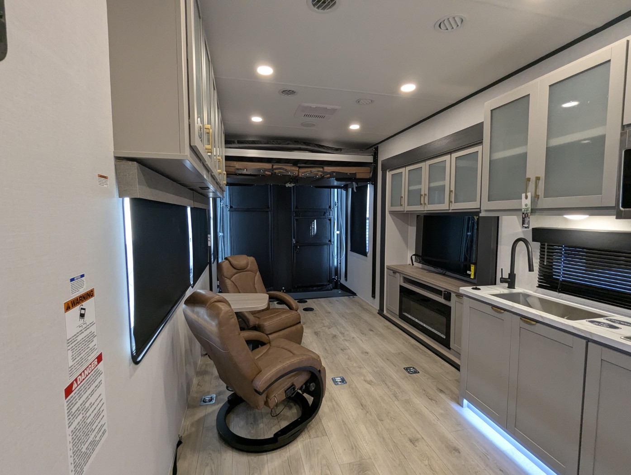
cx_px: 316
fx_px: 292
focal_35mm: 16
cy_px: 238
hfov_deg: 94.4
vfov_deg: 78.2
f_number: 2.2
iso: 228
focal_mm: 2.35
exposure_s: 1/67
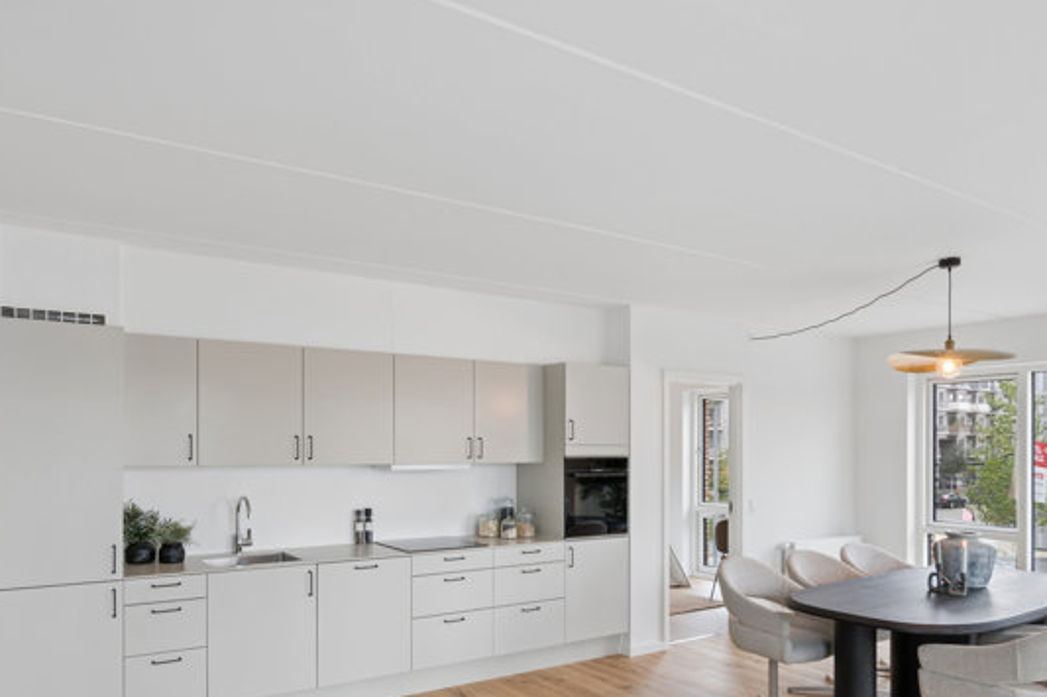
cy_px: 455
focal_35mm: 24
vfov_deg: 52.3
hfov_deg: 73.5
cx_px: 460
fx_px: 698
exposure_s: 1/13
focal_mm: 16
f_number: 6.3
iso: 200
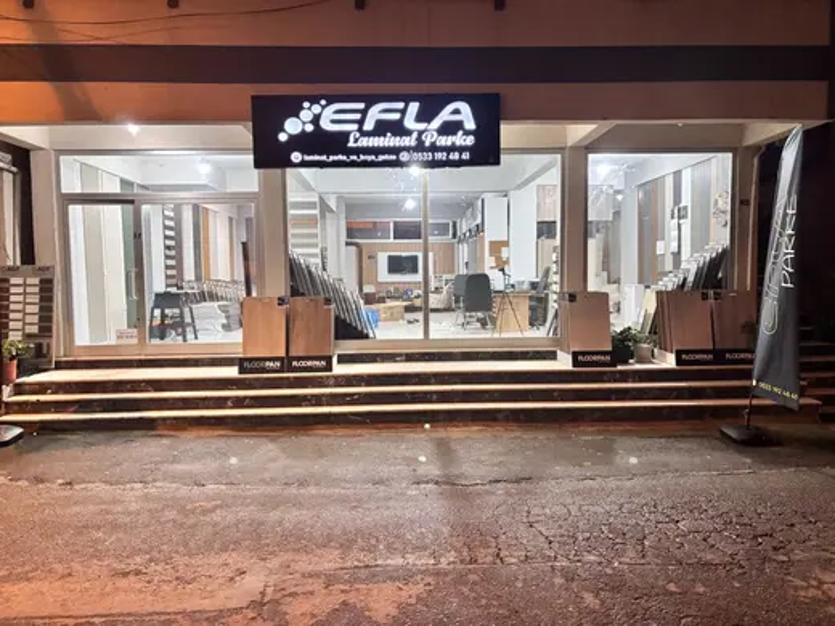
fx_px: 627
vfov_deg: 53.1
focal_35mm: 26
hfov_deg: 67.3
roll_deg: +1.6
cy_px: 313
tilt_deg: -3.3
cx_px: 418
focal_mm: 5.96
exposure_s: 1/50
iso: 500
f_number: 1.6
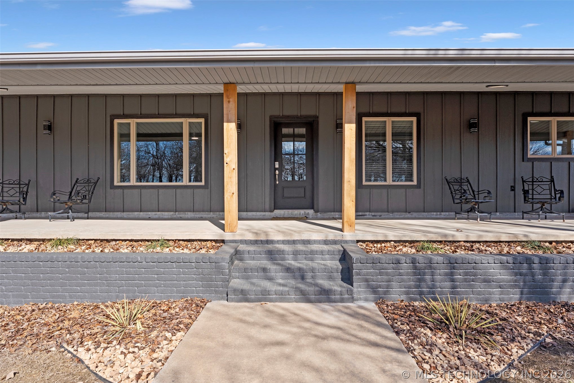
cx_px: 287
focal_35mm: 19
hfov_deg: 86.0
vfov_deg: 63.7
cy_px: 192
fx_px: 308
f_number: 8
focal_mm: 19.3
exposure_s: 1/200
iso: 125
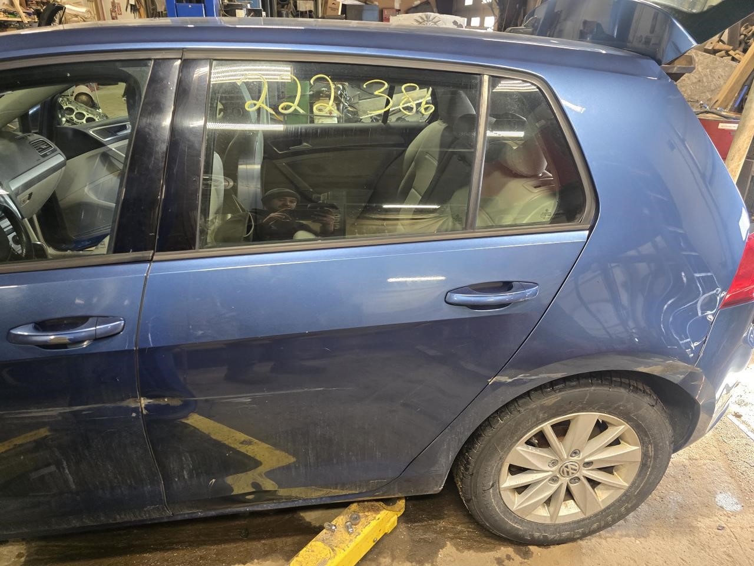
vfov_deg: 58.9
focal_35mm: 23
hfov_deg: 73.9
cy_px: 283
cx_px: 377
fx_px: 501
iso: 640
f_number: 1.7
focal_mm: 6.3
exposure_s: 1/120
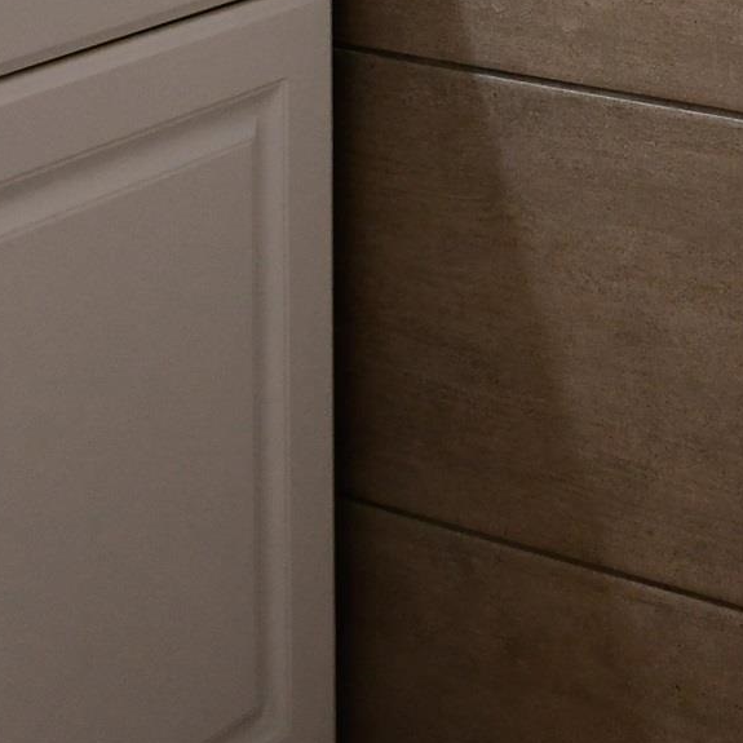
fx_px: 2234
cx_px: 852
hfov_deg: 18.1
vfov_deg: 16.5
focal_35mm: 92
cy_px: -492
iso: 800
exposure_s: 1/200
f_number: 3.5
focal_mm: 18
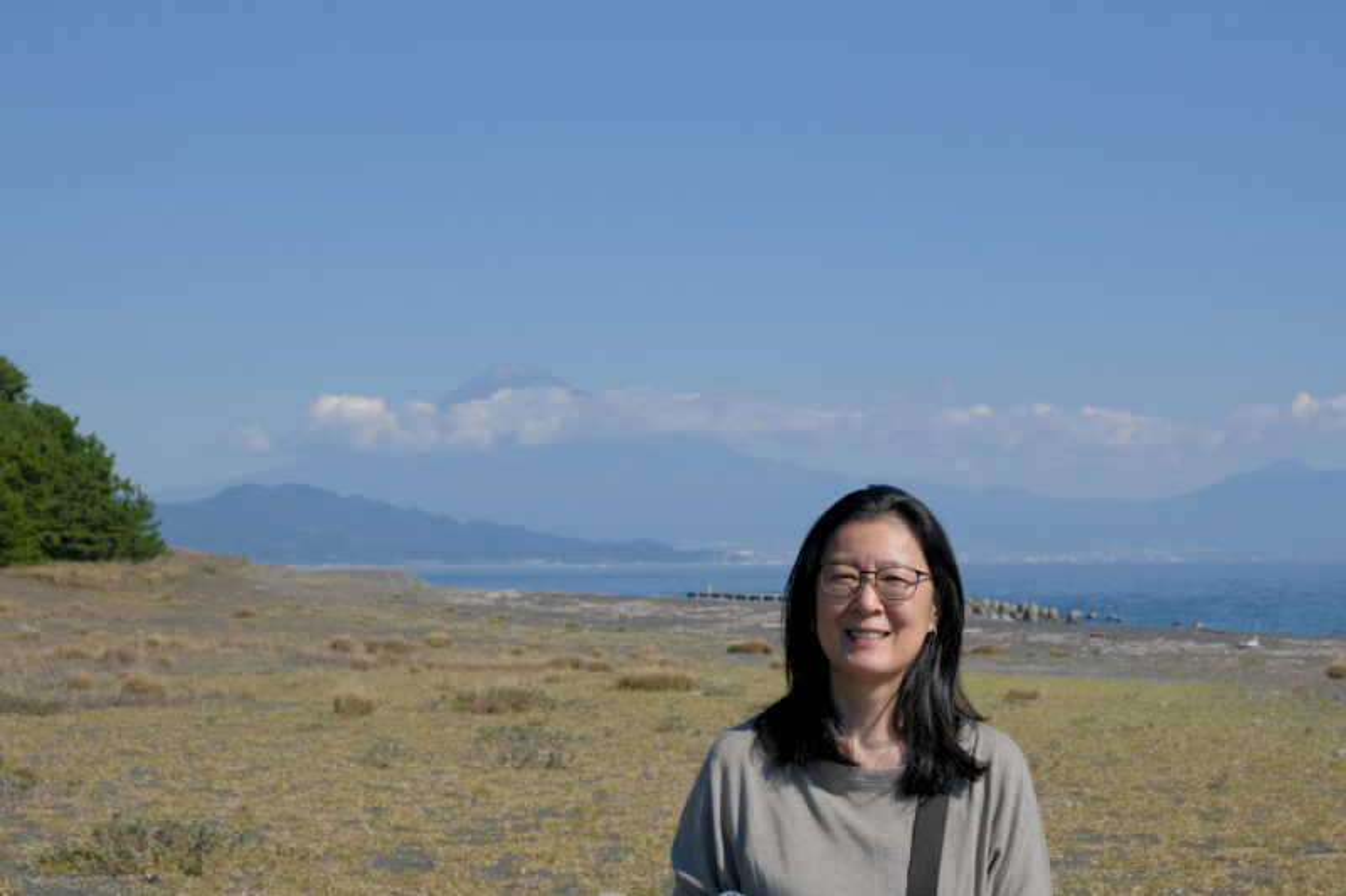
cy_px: 448
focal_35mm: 67
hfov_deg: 30.1
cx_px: 673
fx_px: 2504
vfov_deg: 20.3
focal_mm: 44.4
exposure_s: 1/500
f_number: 10
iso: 200
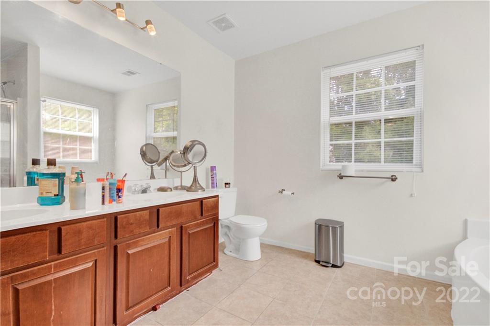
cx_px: 245
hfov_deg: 100.4
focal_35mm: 15
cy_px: 163
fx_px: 204
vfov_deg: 77.2
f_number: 8
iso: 800
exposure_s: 1/80
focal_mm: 10
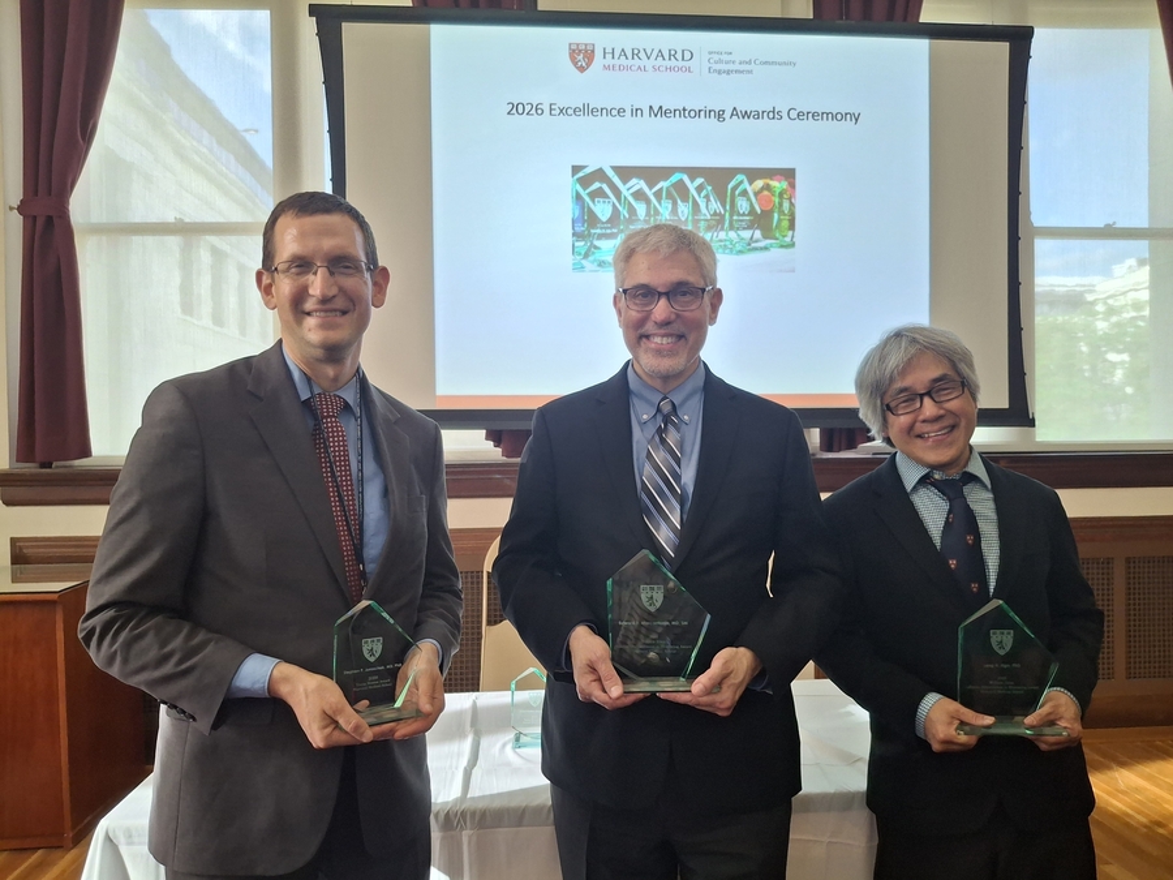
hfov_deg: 69.4
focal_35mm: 25
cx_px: 586
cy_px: 440
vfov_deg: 54.9
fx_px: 847
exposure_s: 1/120
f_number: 1.8
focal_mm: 4.69
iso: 200
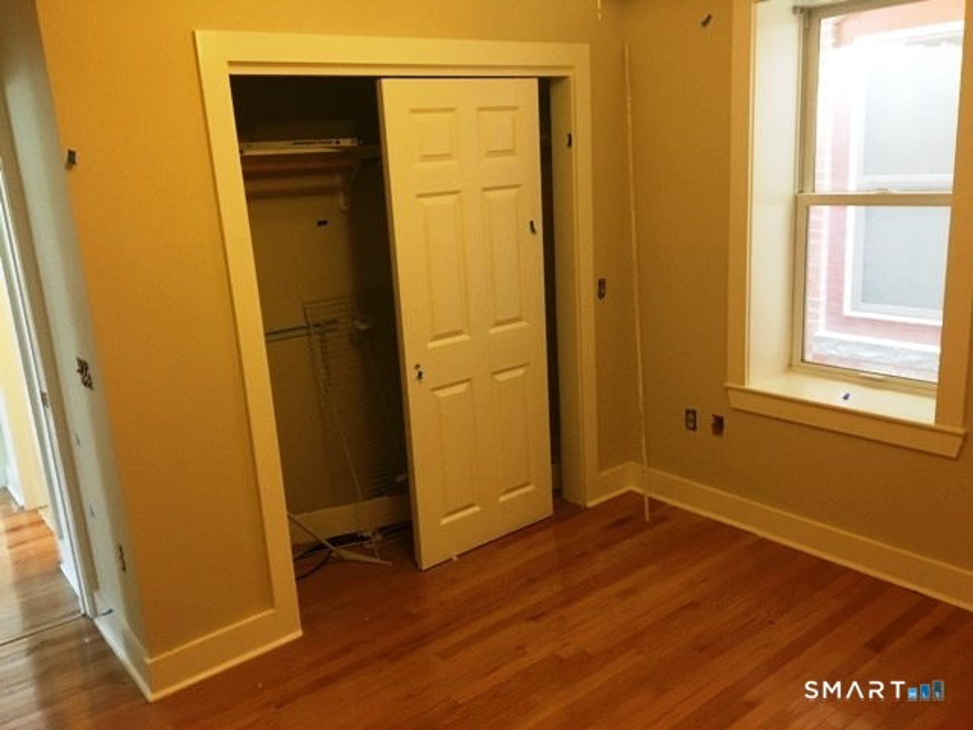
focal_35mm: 29
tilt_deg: -13.9
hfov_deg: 61.7
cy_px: 365
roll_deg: +2.5
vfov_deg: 48.2
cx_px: 486
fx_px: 815
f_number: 2.2
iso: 200
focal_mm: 4.15
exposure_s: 1/20
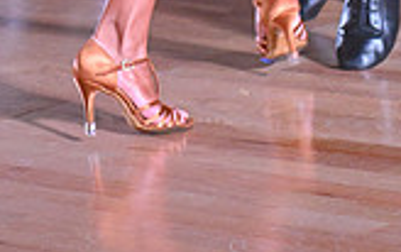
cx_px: 119
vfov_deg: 5.0
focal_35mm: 252
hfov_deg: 8.3
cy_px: -426
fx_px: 2758
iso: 6400
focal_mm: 70
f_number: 5
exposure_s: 1/400
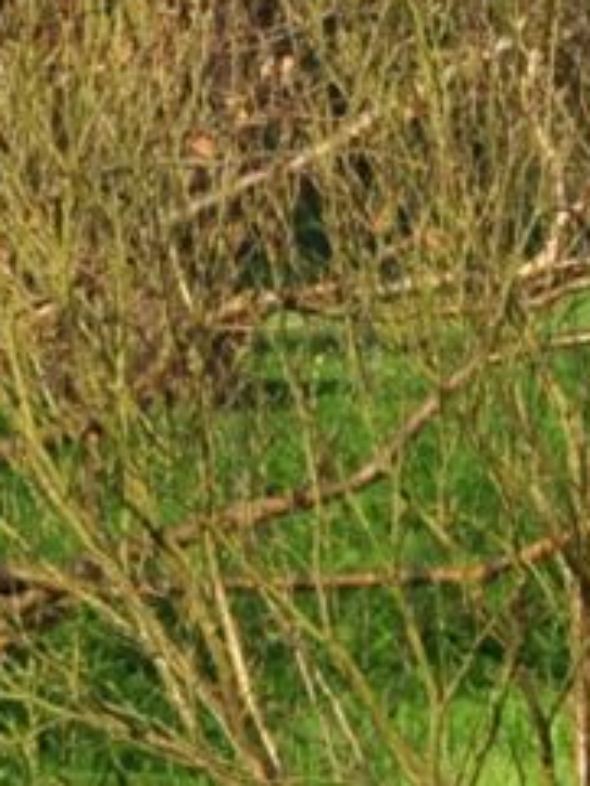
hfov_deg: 3.8
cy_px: -957
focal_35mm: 381
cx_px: 1993
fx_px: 8651
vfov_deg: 5.1
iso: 200
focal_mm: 30
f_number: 8
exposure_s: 1/500
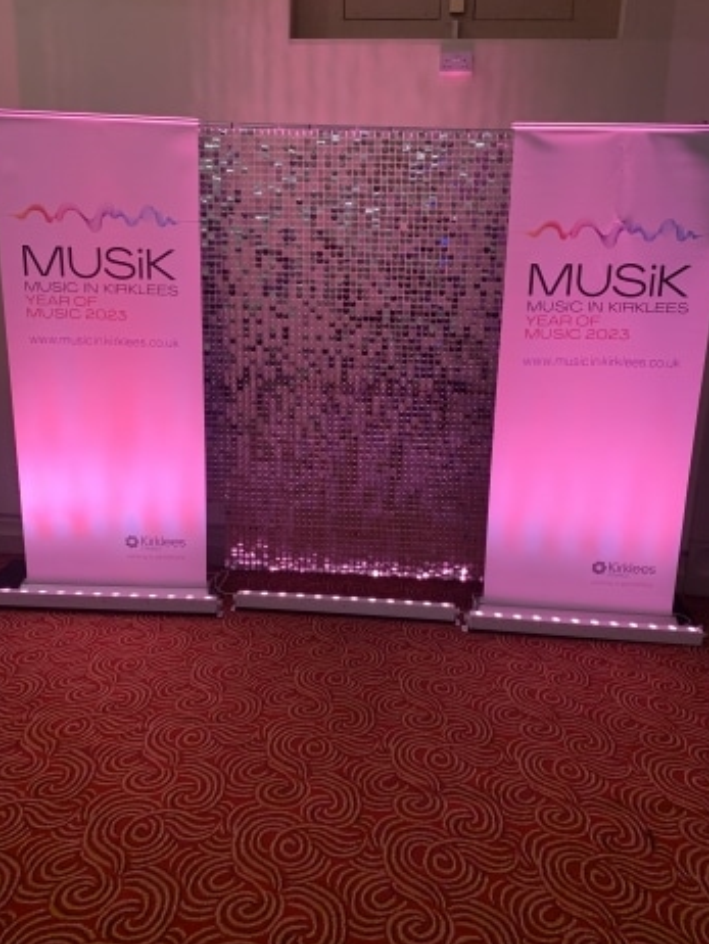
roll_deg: -1.2
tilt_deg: -13.2
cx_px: 353
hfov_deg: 51.4
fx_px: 737
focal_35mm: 27
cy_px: 480
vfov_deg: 65.3
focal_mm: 4.25
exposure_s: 1/50
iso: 200
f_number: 1.8
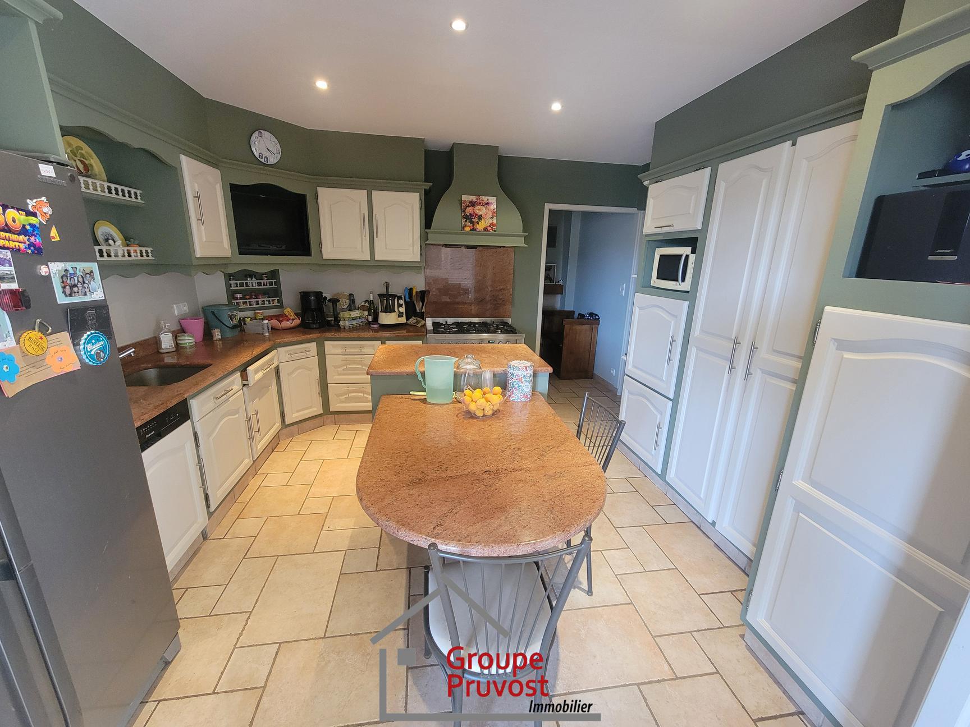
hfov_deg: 106.2
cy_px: 364
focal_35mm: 13
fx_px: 364
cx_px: 485
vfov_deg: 89.9
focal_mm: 2.2
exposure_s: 1/60
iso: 400
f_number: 2.2
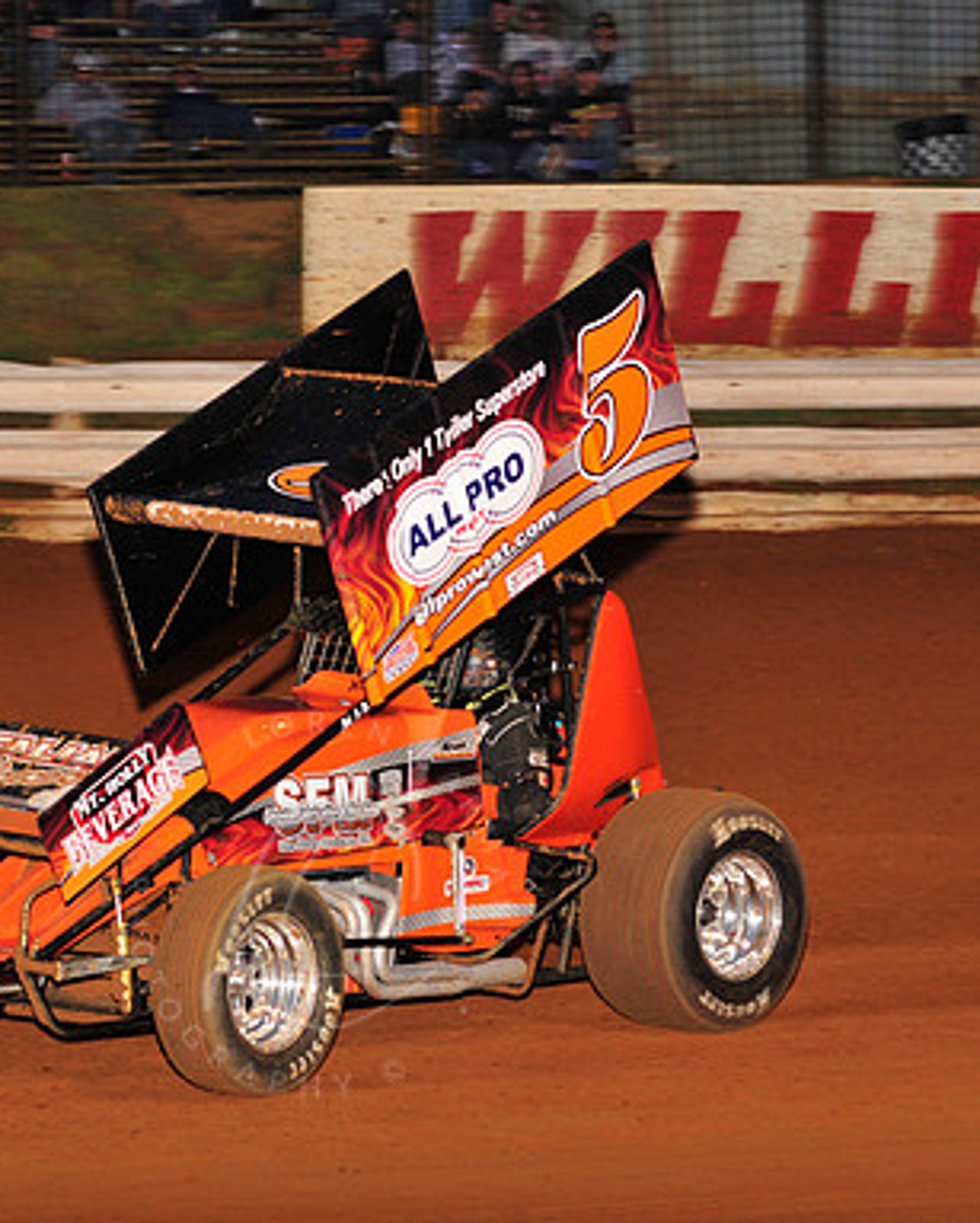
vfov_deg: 12.1
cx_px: 316
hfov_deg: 9.7
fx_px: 5758
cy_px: 610
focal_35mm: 159
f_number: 5.6
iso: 1000
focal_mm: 112
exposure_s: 1/320
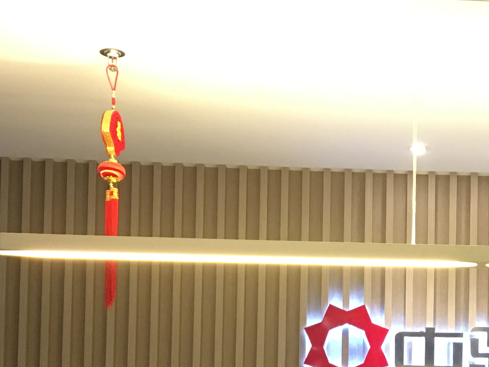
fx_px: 1229
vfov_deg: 16.0
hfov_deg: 21.9
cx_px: 452
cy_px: 490
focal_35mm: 87
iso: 100
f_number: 2.2
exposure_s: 1/17
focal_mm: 4.15
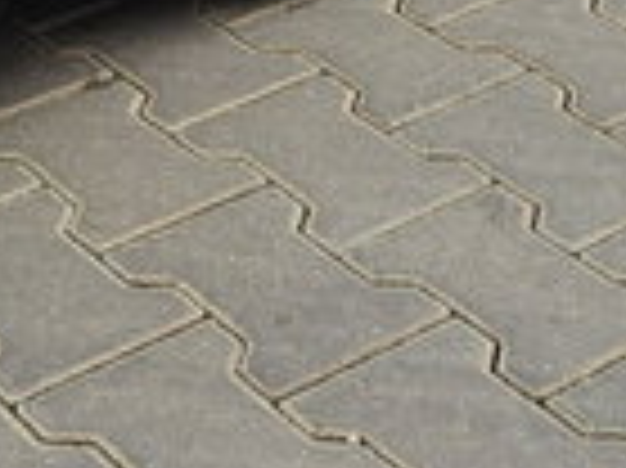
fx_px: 2295
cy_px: -756
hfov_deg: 15.5
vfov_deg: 9.8
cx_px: 158
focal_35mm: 127
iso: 25
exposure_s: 1/701
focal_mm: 5.4
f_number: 1.8
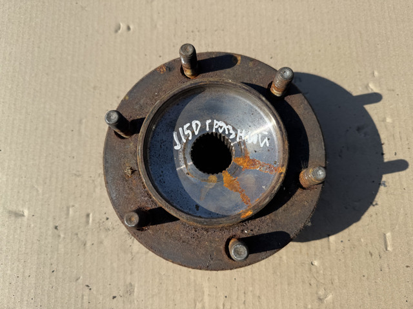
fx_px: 286
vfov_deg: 56.8
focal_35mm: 24
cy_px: 154
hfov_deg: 71.6
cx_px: 206
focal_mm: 6.76
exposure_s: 1/5348
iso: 80
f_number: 1.78
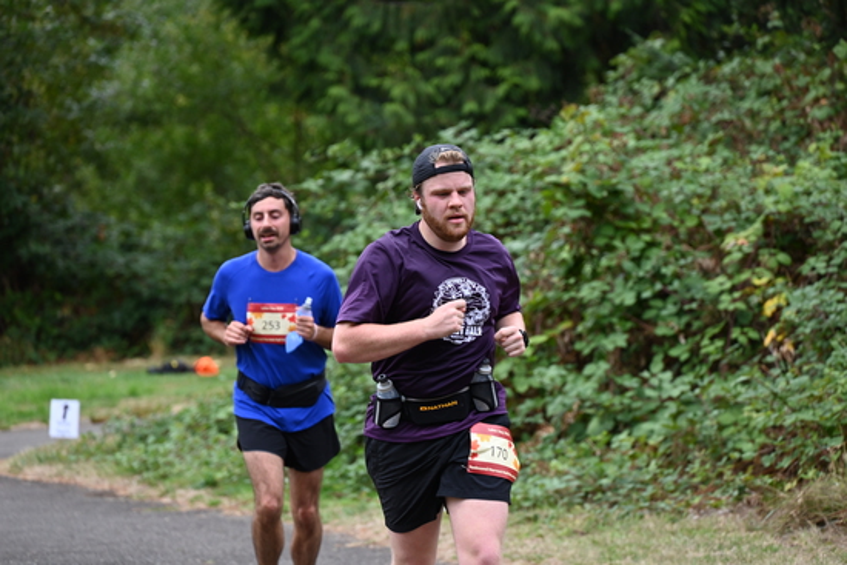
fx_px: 4707
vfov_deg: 6.9
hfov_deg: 10.3
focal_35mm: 200
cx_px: 424
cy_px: 282
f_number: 6.3
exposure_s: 1/320
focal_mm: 200
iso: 400
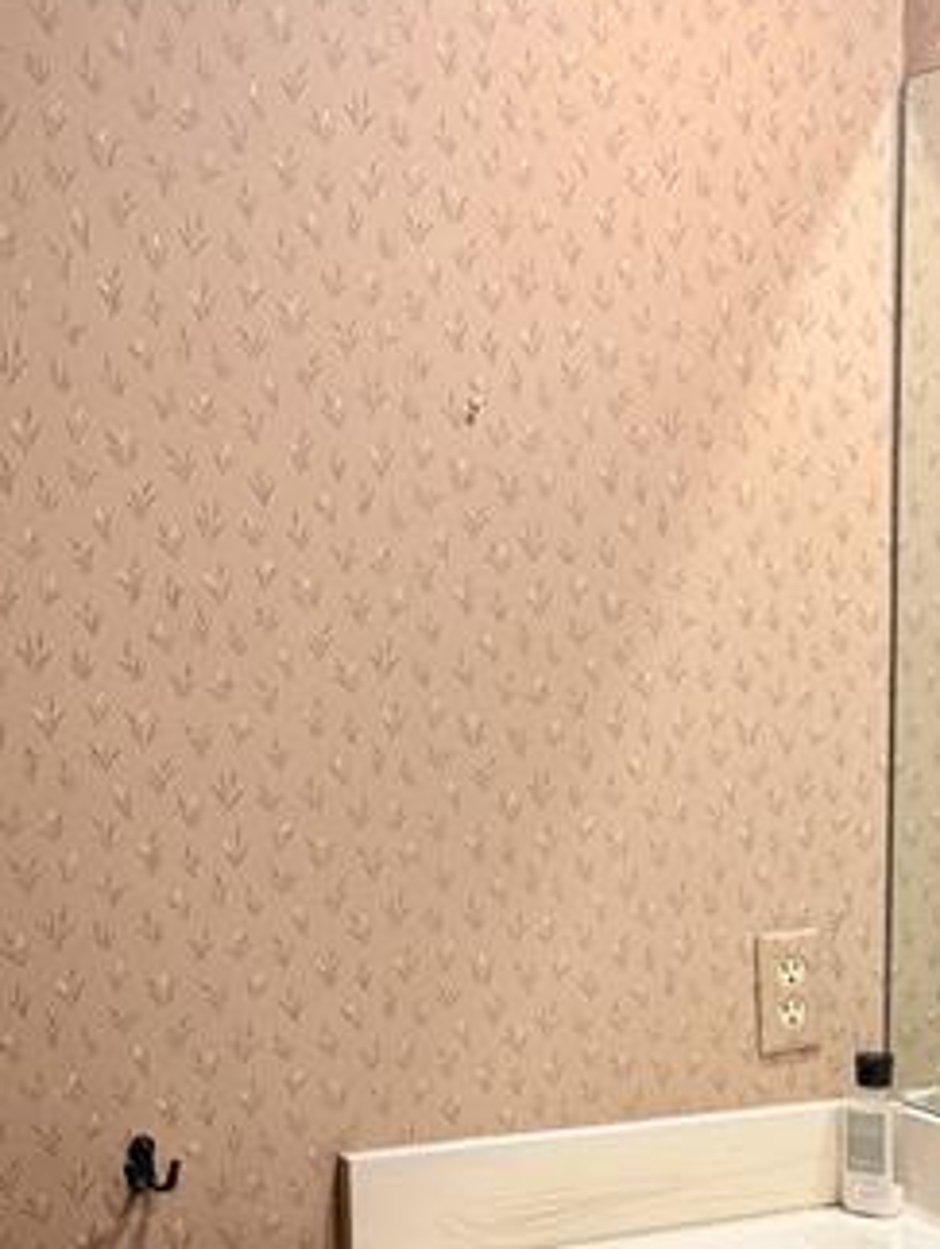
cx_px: 990
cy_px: 1187
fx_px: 2060
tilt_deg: -14.6
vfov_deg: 31.7
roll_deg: -1.6
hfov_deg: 24.3
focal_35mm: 57
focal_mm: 6.76
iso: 200
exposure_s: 1/60
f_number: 1.78
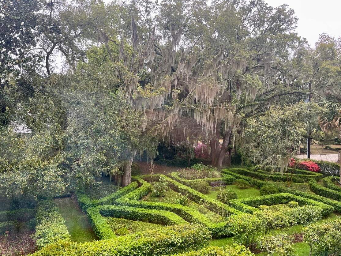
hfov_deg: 63.4
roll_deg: +0.1
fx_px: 276
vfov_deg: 49.7
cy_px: 134
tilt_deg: -3.0
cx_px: 159
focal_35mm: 28
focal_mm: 4.2
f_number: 1.6
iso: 50
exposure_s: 1/121
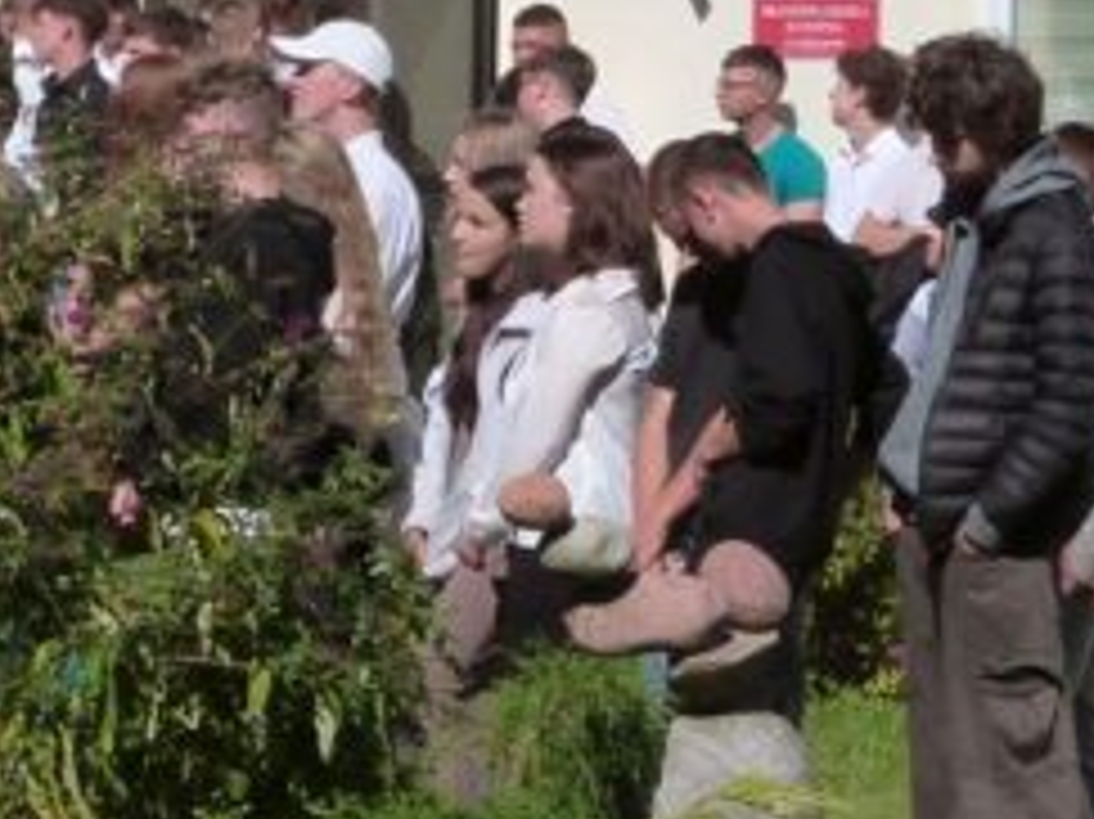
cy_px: -9
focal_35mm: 236
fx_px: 7455
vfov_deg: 6.3
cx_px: 68
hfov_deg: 8.4
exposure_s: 1/800
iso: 160
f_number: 5.6
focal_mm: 10
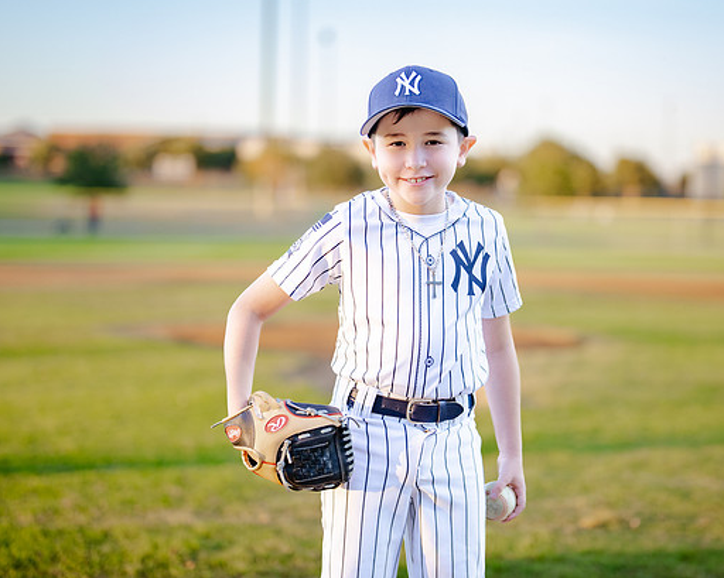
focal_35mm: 74
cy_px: 294
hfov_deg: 25.7
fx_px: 1585
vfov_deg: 20.7
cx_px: 407
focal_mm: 50
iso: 250
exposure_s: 1/1600
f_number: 1.2
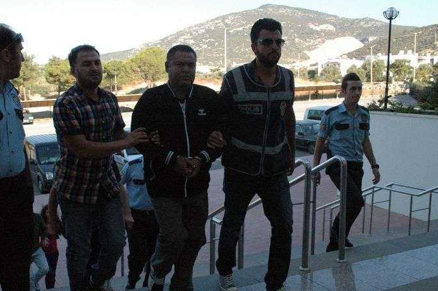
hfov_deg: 49.5
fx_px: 474
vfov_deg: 34.1
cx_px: 193
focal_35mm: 39
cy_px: 134
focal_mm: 22
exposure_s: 1/500
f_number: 11
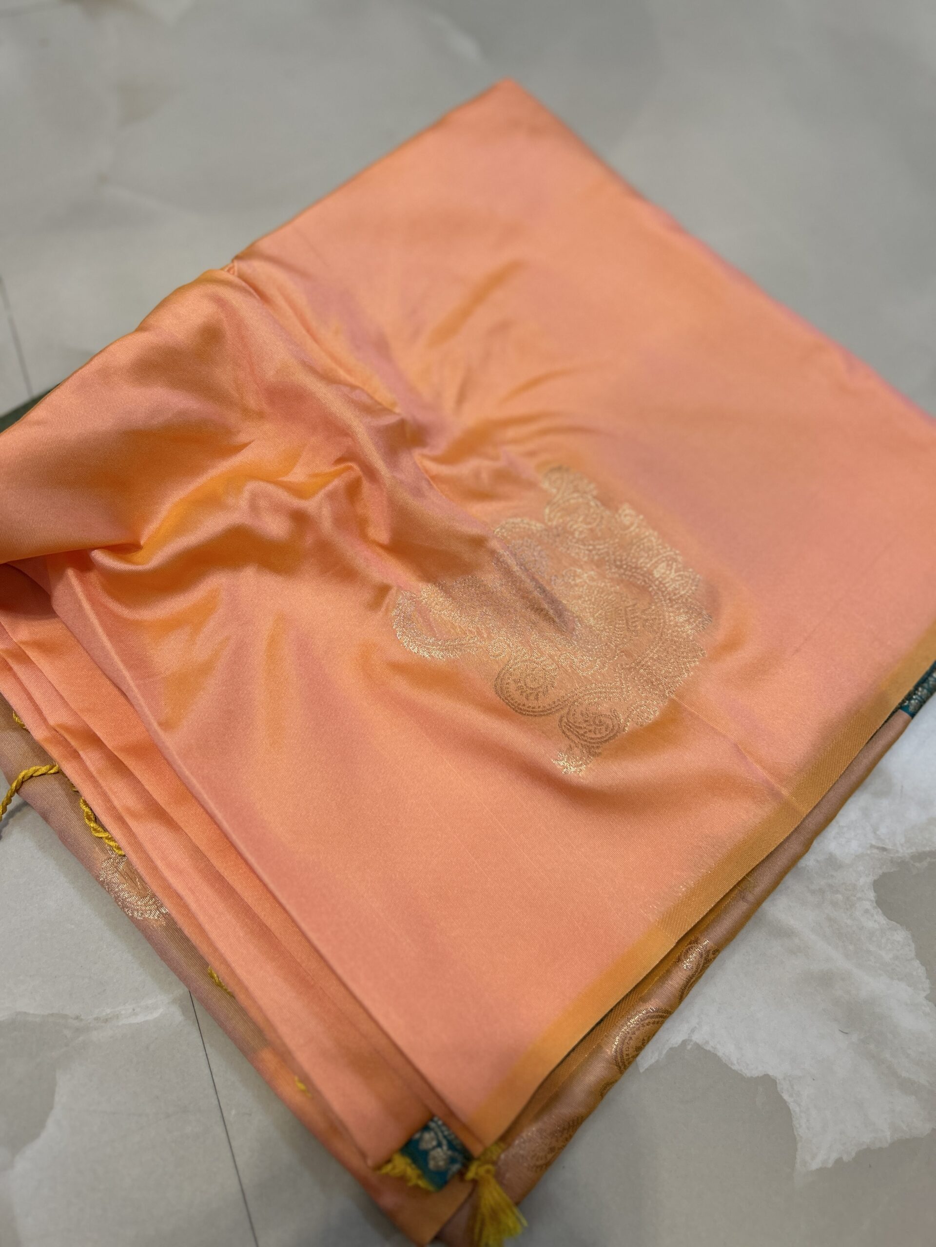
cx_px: 468
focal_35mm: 26
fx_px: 937
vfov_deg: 67.3
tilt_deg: -67.8
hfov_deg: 53.1
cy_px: 624
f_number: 1.5
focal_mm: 5.7
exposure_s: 1/100
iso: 125
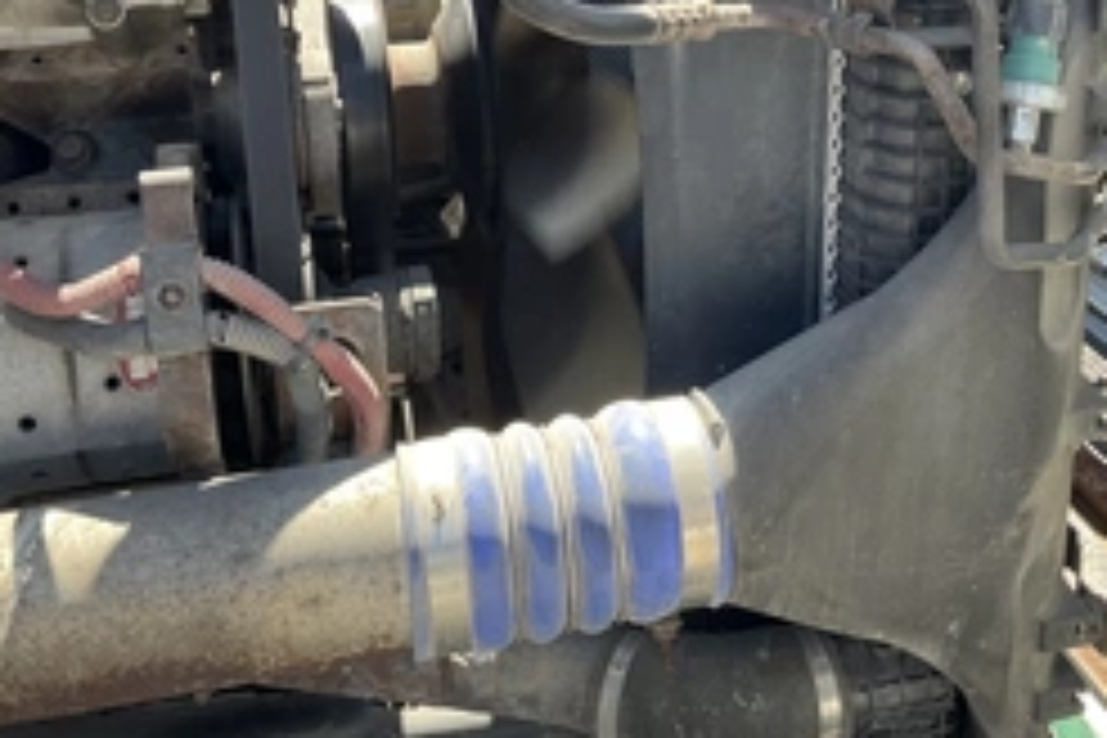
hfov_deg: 40.3
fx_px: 1507
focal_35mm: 49
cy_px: 126
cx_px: 626
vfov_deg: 26.9
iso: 20
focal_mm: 3
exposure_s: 1/195
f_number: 1.8
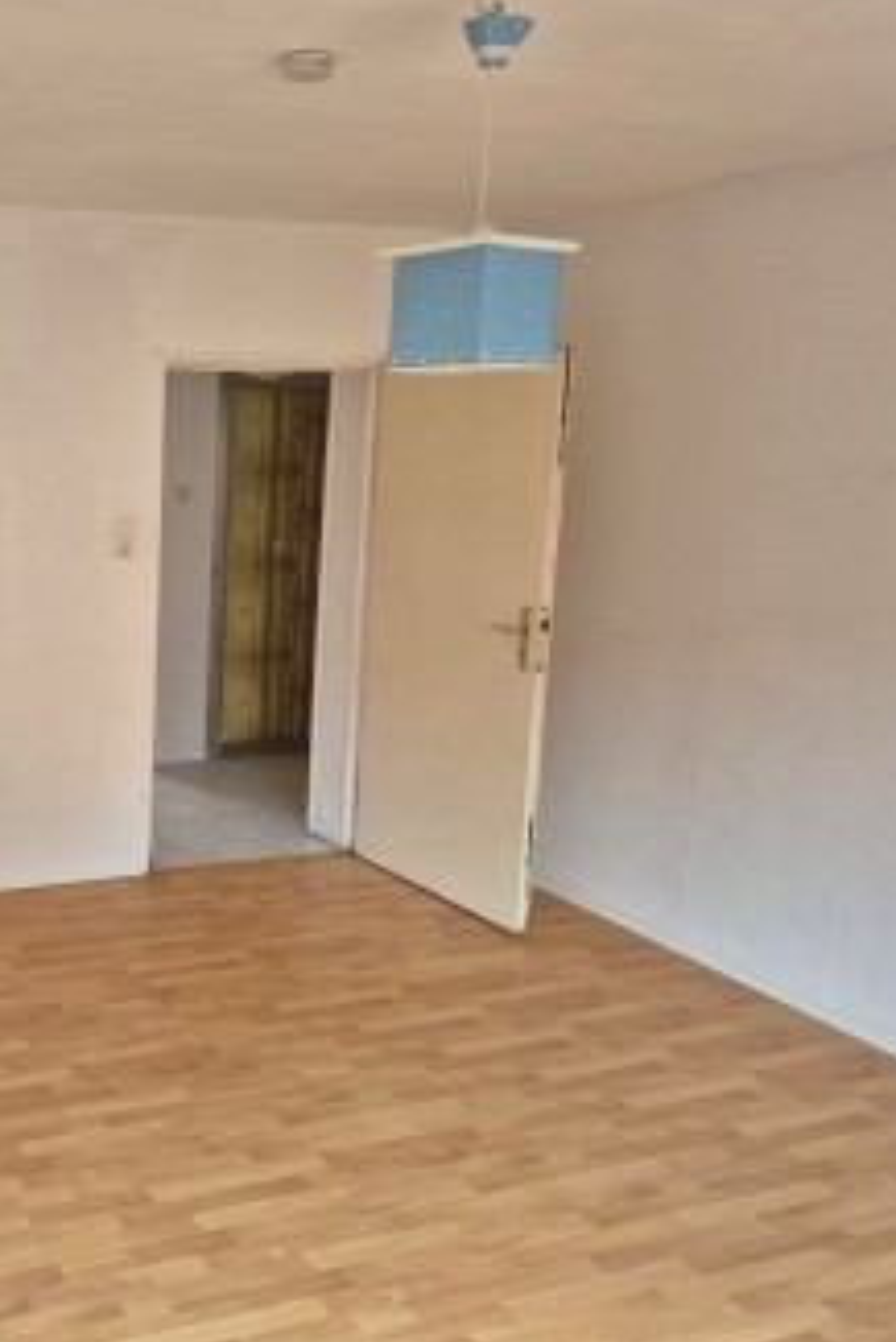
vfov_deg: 57.2
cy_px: 673
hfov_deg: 36.0
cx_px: -4
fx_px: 1231
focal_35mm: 33
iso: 200
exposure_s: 1/180
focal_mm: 5.4
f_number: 1.8
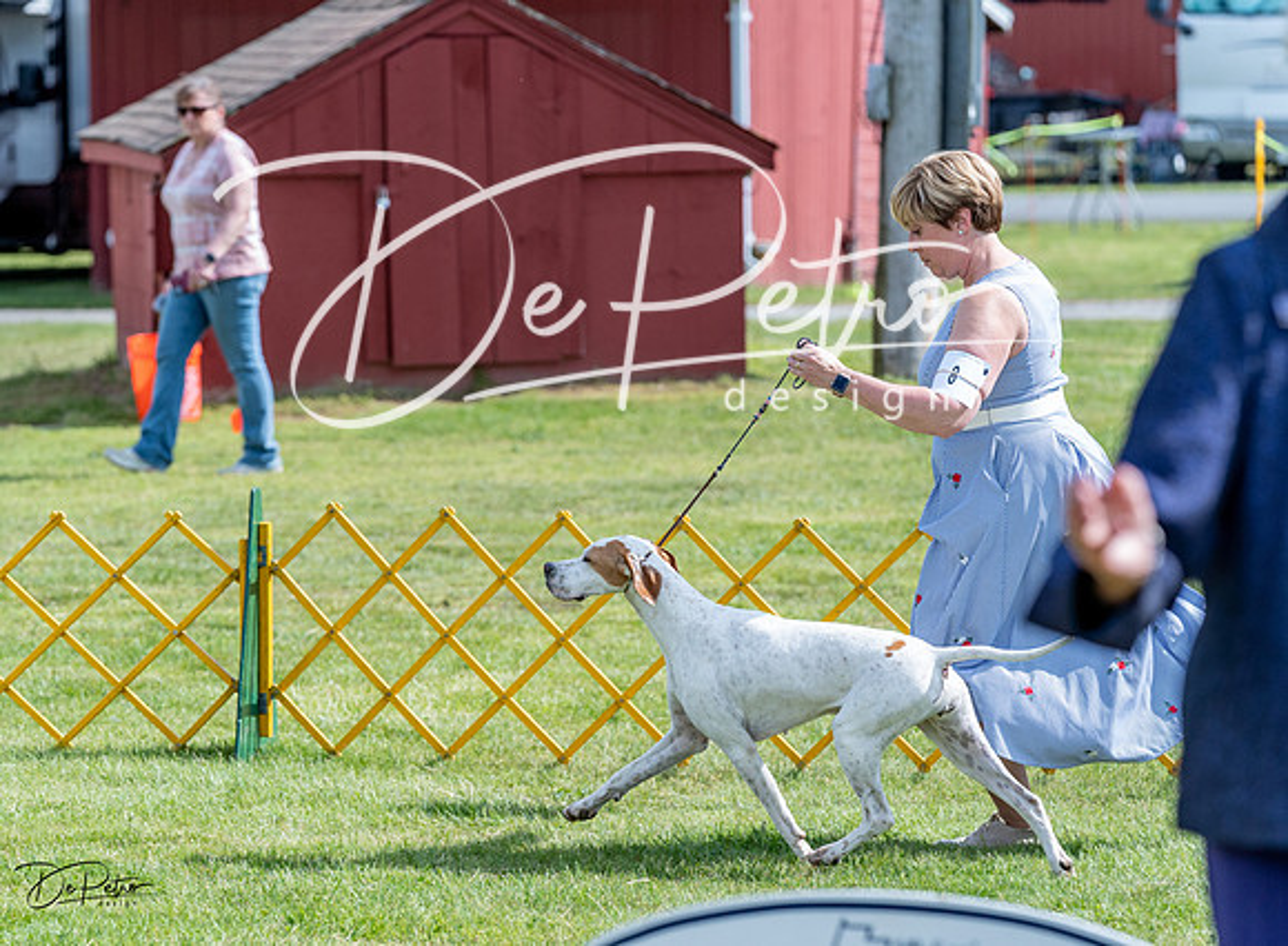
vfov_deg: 7.8
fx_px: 6916
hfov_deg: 10.6
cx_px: 526
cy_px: 470
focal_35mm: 187
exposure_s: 1/1600
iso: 400
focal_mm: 146
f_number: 4.5
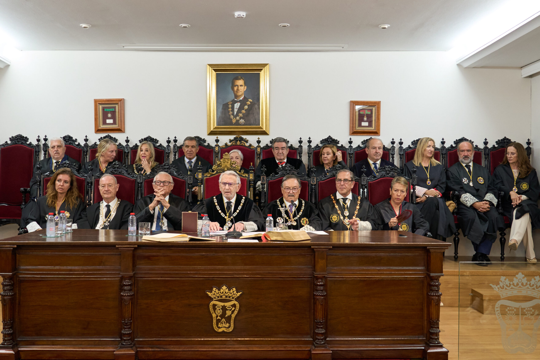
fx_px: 540
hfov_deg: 53.1
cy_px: 180
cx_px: 270
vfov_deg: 36.9
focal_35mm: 36
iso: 2000
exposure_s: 1/125
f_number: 3.5
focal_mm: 24
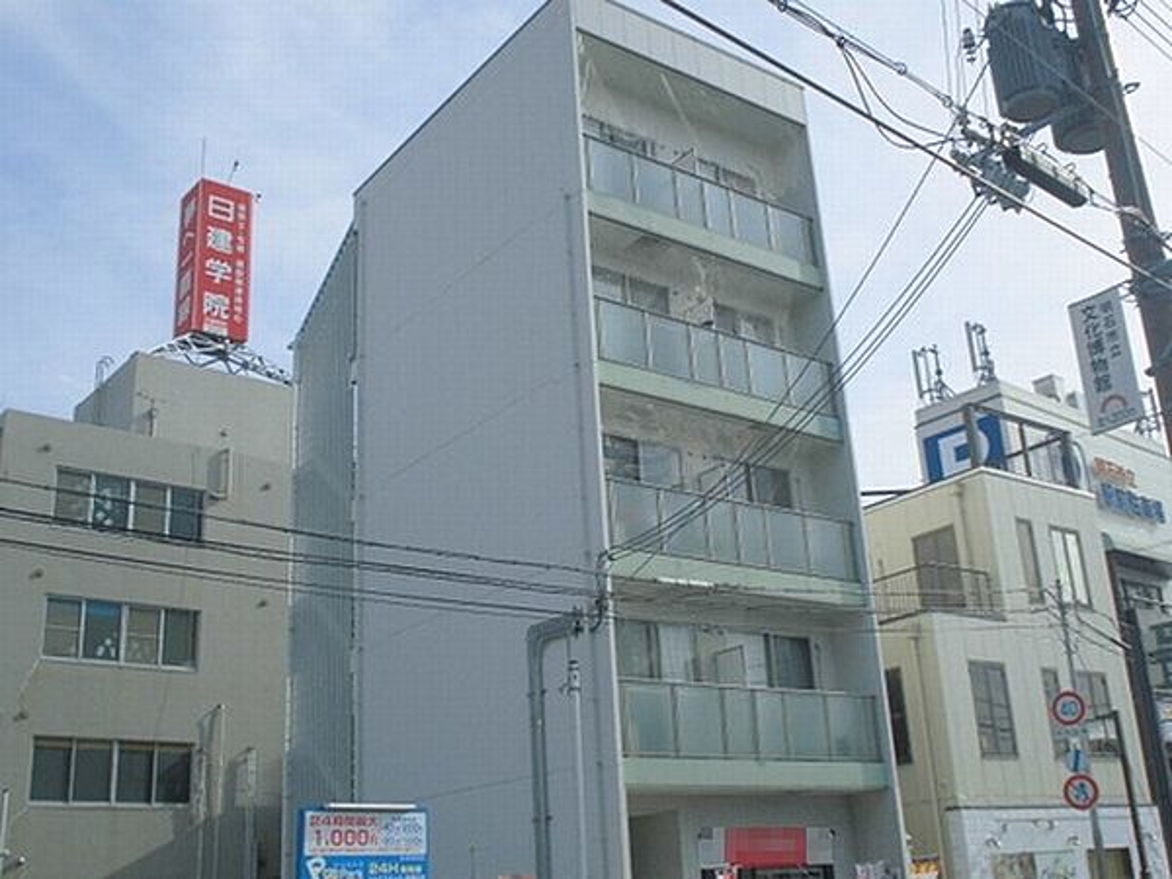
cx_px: 586
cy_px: 440
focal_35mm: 38
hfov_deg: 49.0
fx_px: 1287
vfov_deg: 37.7
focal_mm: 6.9
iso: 100
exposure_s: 1/800
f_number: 4.2
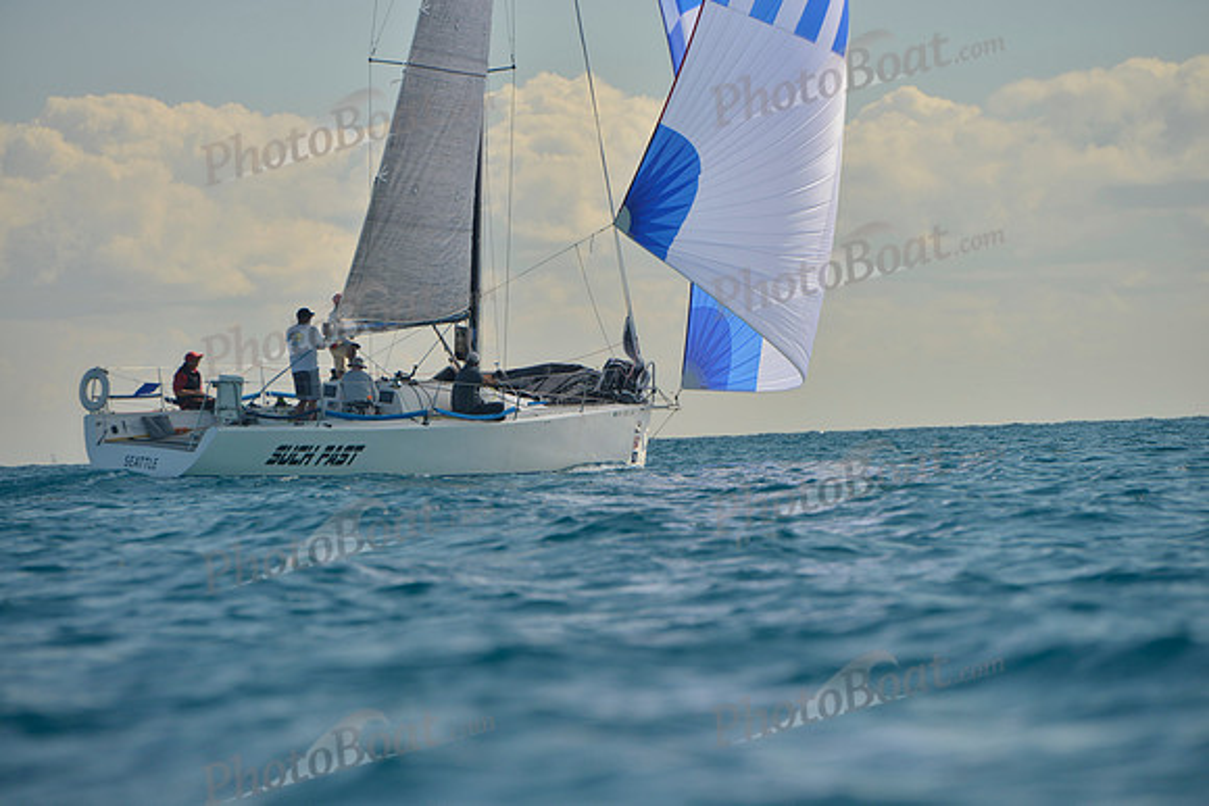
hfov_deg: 10.3
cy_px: 403
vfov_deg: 6.9
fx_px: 6718
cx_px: 604
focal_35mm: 200
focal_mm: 200
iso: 200
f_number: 7.1
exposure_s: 1/640
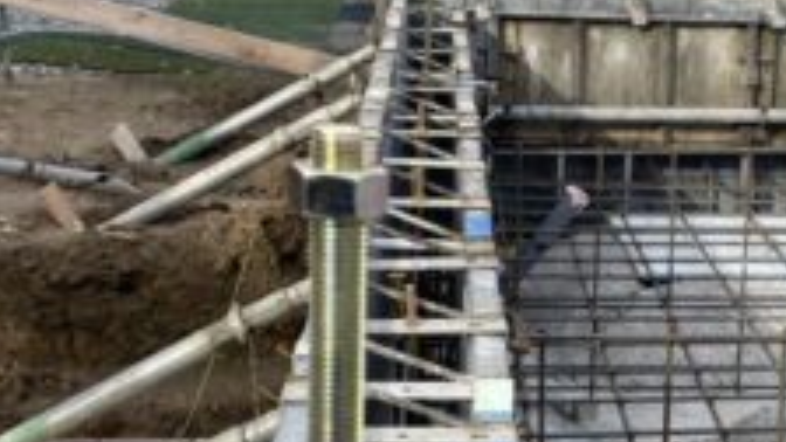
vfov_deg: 15.7
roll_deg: -2.2
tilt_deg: -19.7
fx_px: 1584
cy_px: 414
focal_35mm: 76
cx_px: 649
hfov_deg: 27.2
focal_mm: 4.25
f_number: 1.8
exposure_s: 1/702
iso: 32
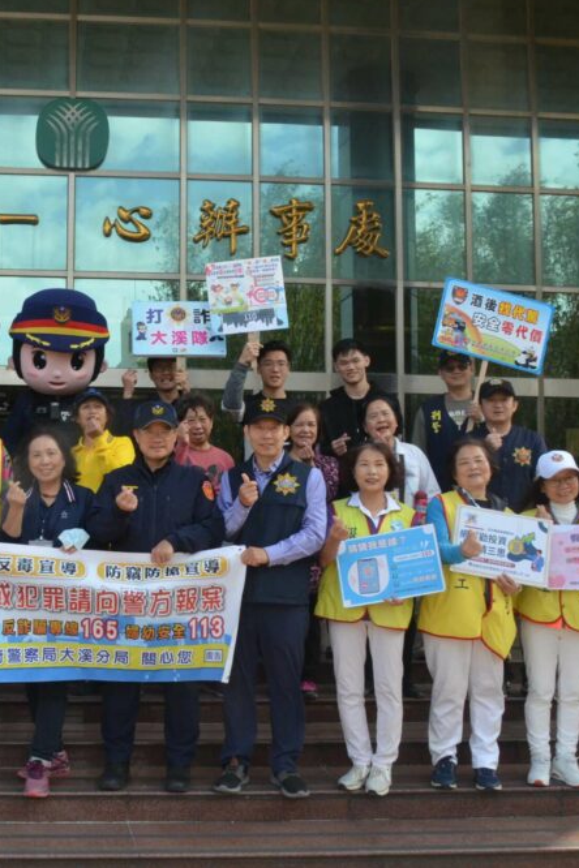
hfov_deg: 28.3
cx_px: 76
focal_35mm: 46
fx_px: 1110
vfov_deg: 42.7
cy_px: 429
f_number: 13
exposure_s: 1/640
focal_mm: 20
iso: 1250
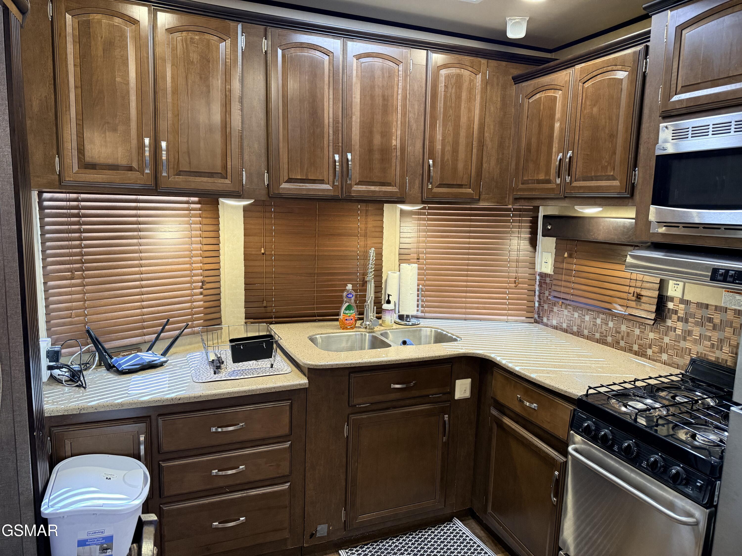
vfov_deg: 56.8
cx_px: 371
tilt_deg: -7.7
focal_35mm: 24
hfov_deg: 71.6
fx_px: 514
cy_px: 278
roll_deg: -1.9
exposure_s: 1/60
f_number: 1.78
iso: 320
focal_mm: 6.76
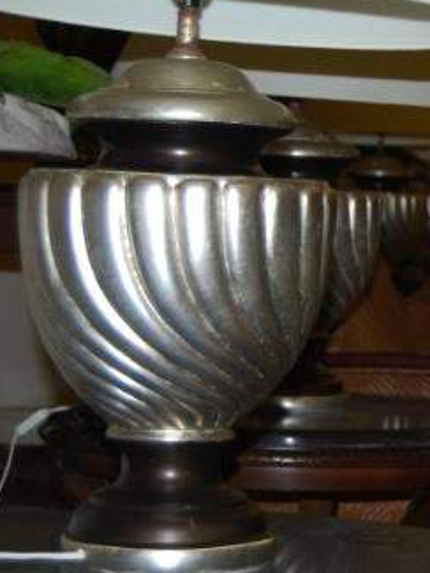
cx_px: 571
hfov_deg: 10.7
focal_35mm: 135
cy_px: 294
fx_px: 2234
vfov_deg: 14.6
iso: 200
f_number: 4.8
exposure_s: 1/60
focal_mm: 38
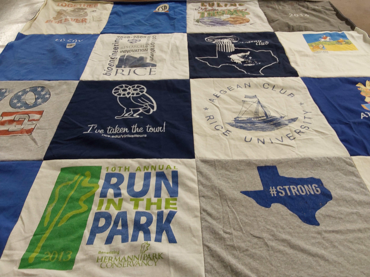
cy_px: 138
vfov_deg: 49.7
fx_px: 299
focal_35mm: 28
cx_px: 185
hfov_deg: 63.4
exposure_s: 1/60
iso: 80
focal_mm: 2.91
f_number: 1.9
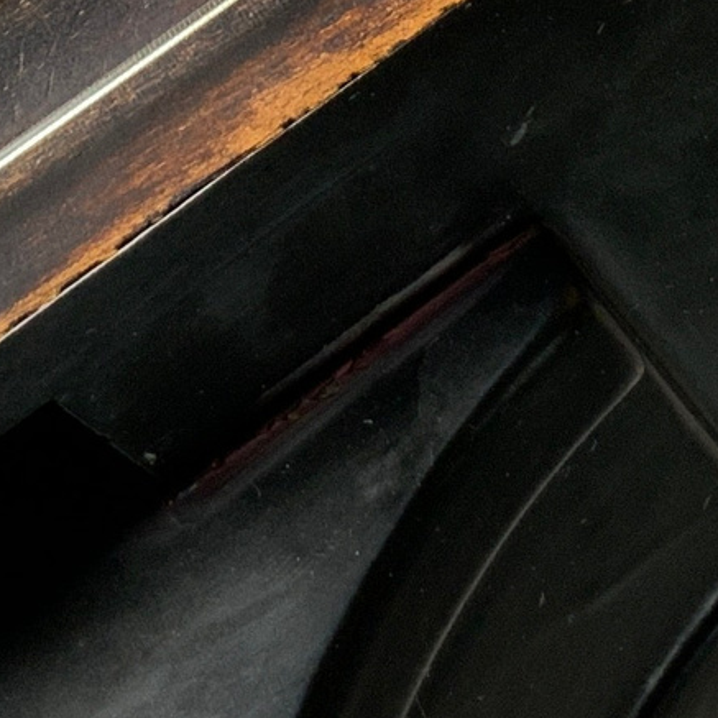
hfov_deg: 11.6
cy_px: -343
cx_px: 273
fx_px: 3520
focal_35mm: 150
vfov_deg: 11.2
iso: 64
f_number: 1.8
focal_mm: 3
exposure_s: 1/104
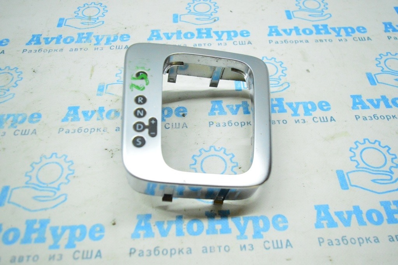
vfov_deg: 39.9
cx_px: 199
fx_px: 365
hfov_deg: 57.3
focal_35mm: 33
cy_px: 132
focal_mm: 22
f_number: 3.8
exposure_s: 1/800
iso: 6400
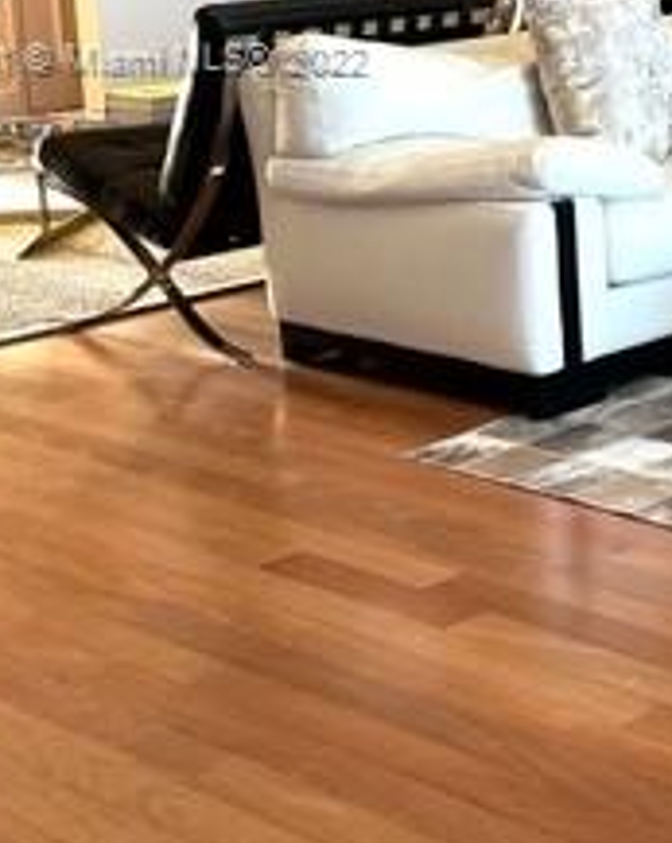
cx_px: 1068
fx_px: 1869
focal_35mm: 75
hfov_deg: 17.8
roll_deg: +1.3
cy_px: 62
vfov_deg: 24.6
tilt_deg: -7.2
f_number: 1.5
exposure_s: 1/111
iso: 125
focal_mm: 5.7
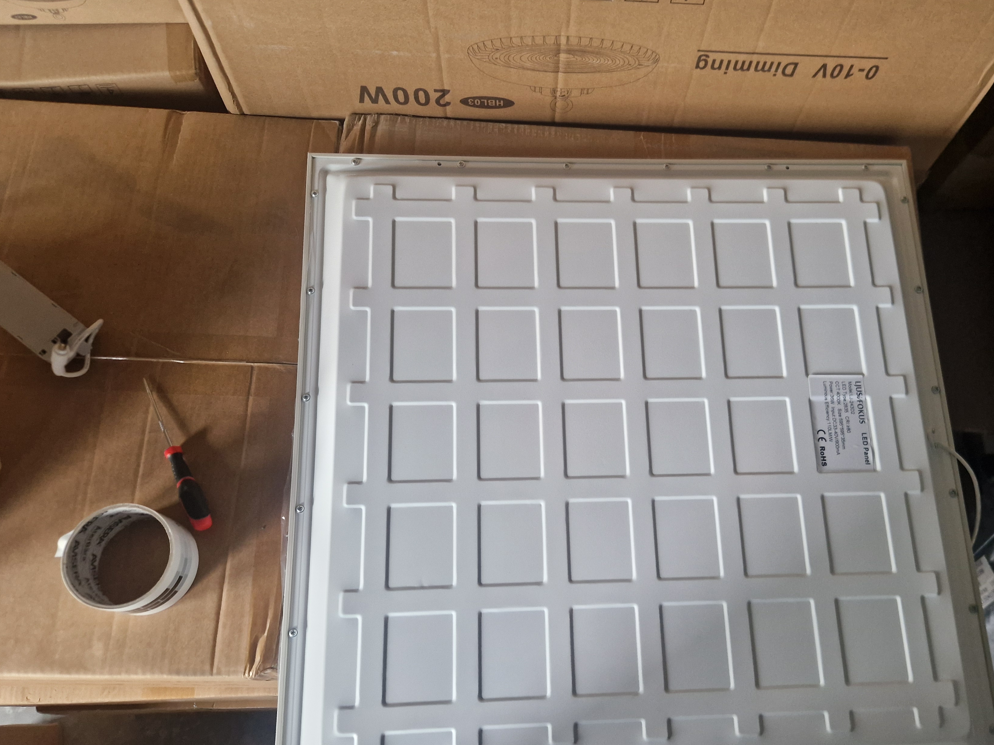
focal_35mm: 28
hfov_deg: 62.8
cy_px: 448
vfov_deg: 49.4
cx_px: 601
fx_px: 804
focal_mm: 5.4
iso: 320
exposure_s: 1/100
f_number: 1.8
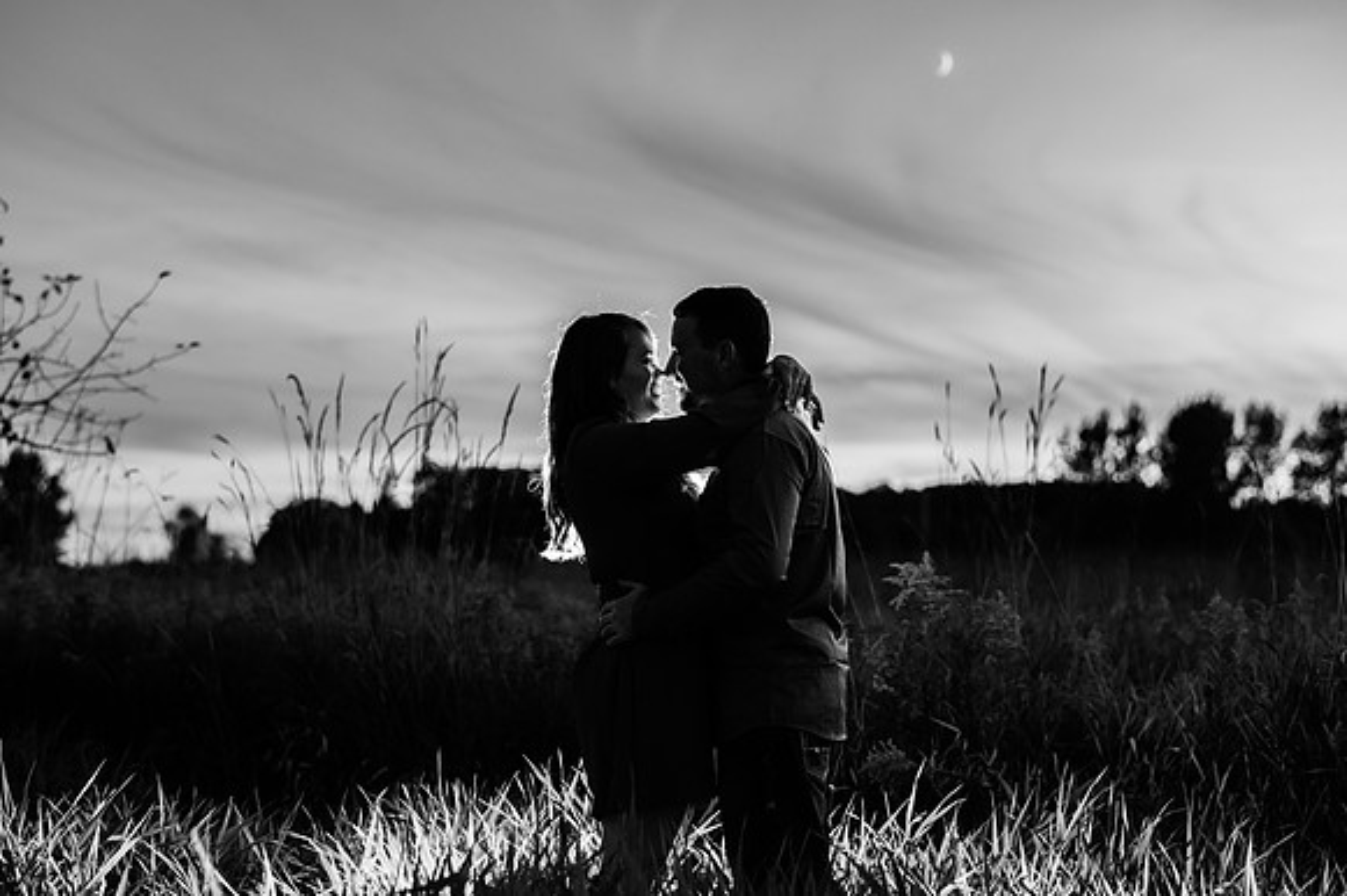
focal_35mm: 63
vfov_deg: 21.7
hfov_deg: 32.1
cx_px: 621
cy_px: 483
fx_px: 2339
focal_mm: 58
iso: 400
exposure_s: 1/200
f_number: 2.5
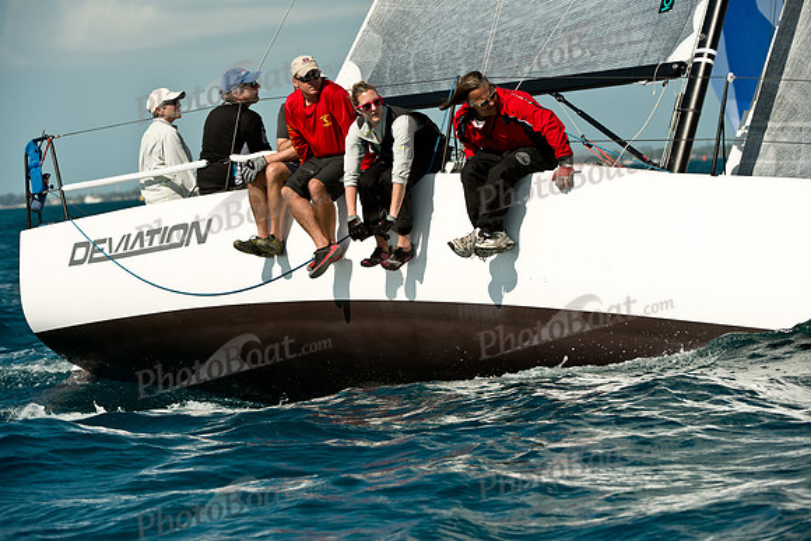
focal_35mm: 200
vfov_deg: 6.9
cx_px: 406
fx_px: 4506
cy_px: 270
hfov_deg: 10.3
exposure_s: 1/1250
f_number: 10
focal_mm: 200
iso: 400
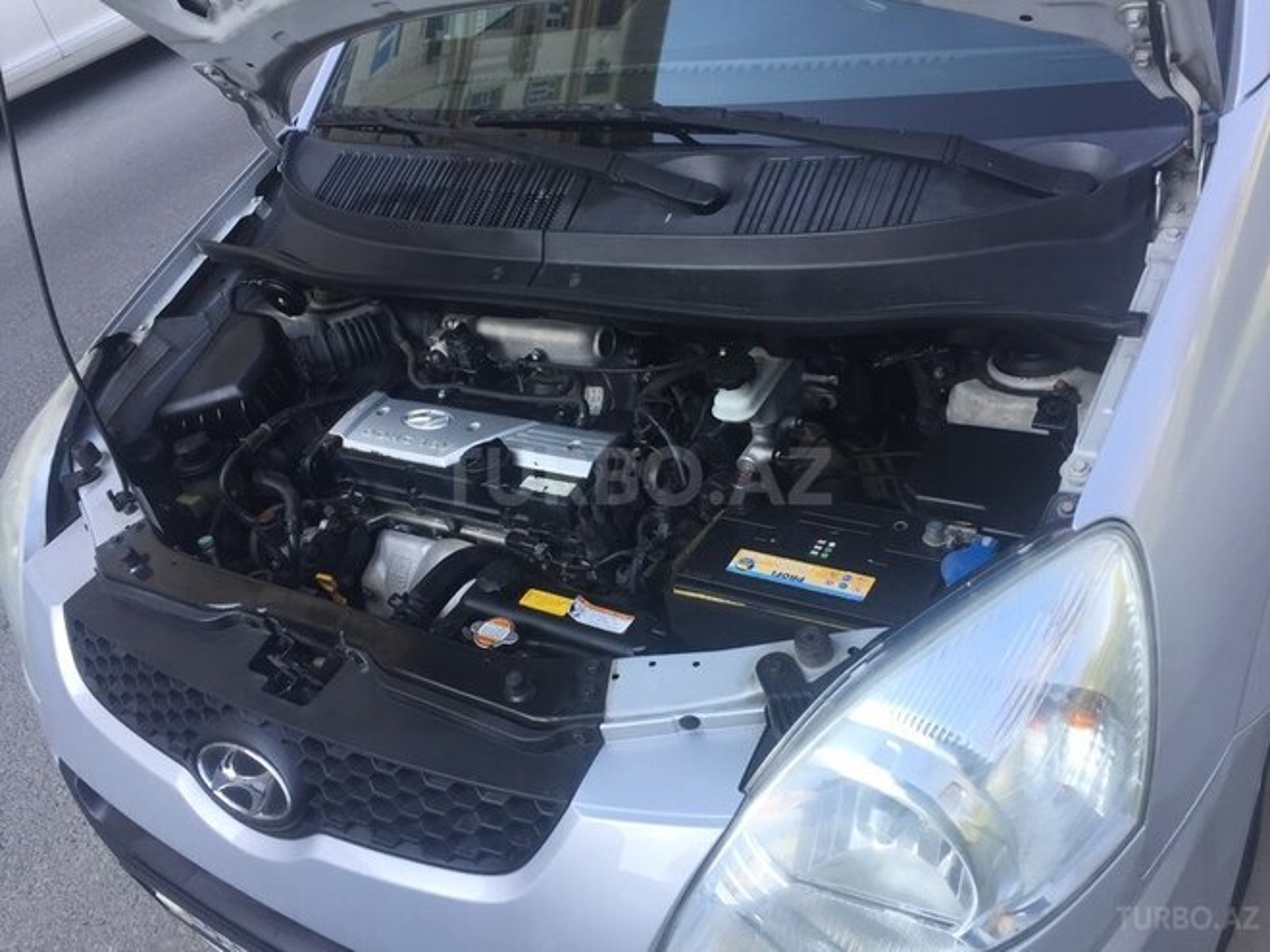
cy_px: 476
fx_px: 1064
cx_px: 635
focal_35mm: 29
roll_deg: +17.2
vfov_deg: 48.2
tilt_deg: -36.4
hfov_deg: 61.7
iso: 32
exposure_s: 1/271
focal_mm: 4.15
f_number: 2.2
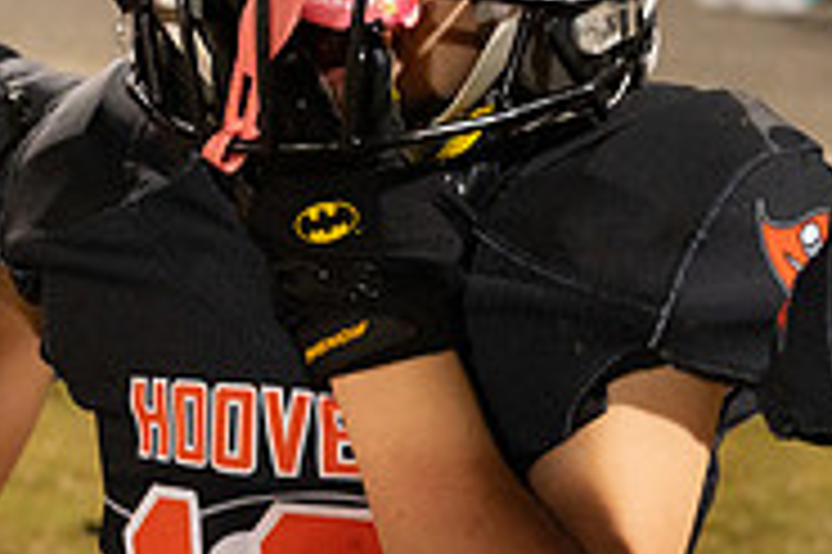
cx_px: 256
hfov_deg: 13.3
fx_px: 3556
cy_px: 396
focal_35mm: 154
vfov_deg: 8.9
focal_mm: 49
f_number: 4
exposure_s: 1/250
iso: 3200
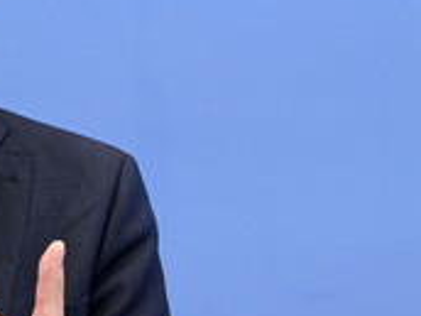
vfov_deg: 7.6
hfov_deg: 9.9
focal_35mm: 196
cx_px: -111
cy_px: 113
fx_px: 2384
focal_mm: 78
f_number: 5.6
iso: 5000
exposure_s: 1/640
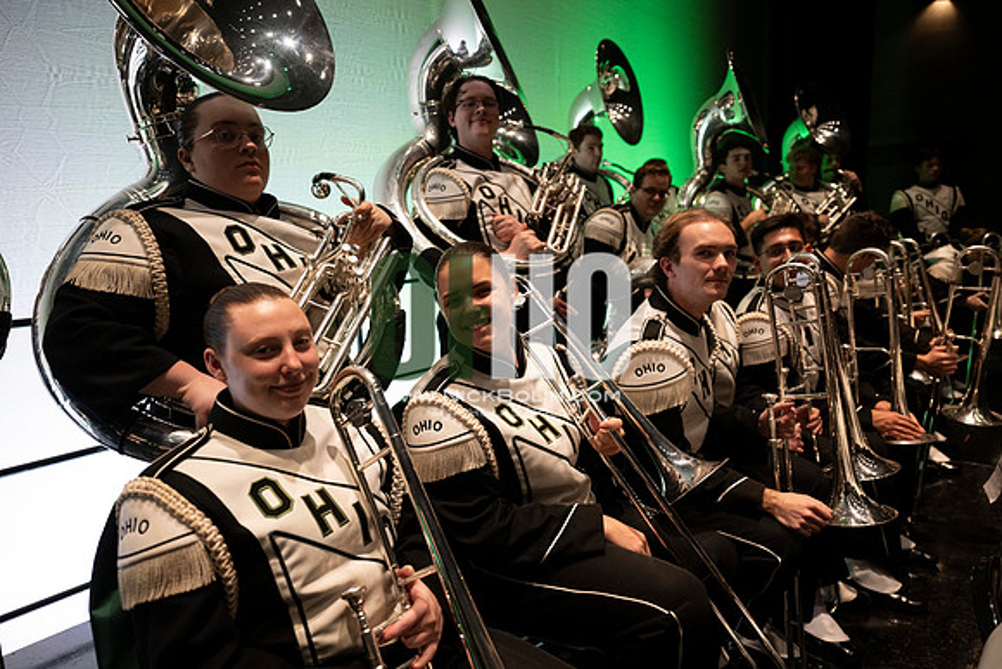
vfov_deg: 53.2
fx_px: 668
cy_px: 334
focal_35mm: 24
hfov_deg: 73.7
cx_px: 501
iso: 2000
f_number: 2.8
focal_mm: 24
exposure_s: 1/500
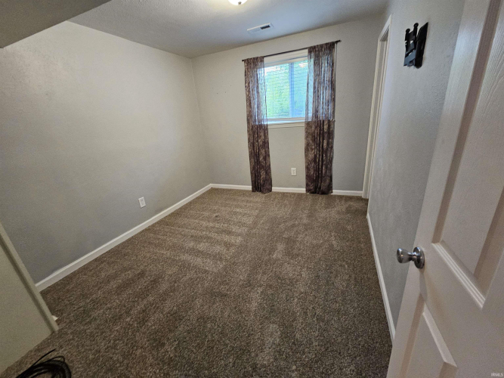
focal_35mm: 13
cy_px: 189
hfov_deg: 106.2
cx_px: 252
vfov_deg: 89.9
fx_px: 189
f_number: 2.2
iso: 320
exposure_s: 1/30
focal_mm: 2.2
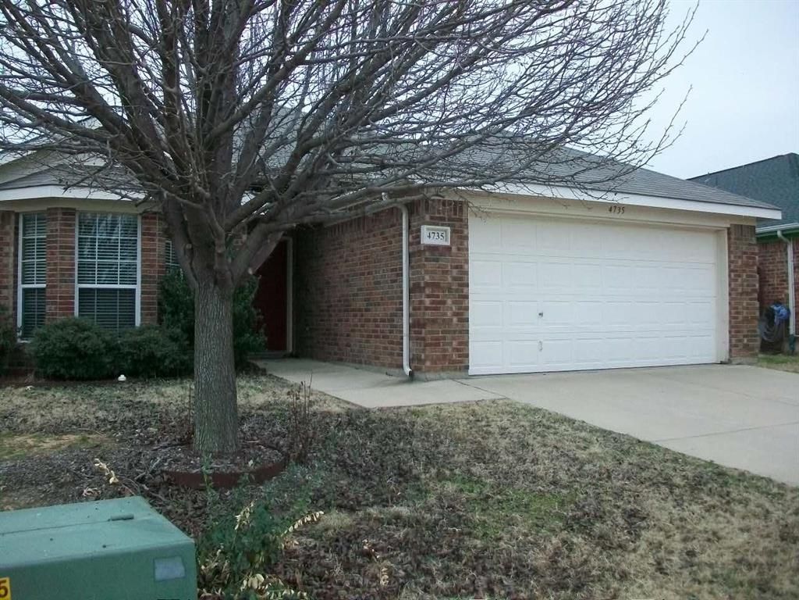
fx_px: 739
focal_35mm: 32
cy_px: 300
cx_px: 400
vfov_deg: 44.2
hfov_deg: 56.8
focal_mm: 5.7
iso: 228
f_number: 2.8
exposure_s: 1/500
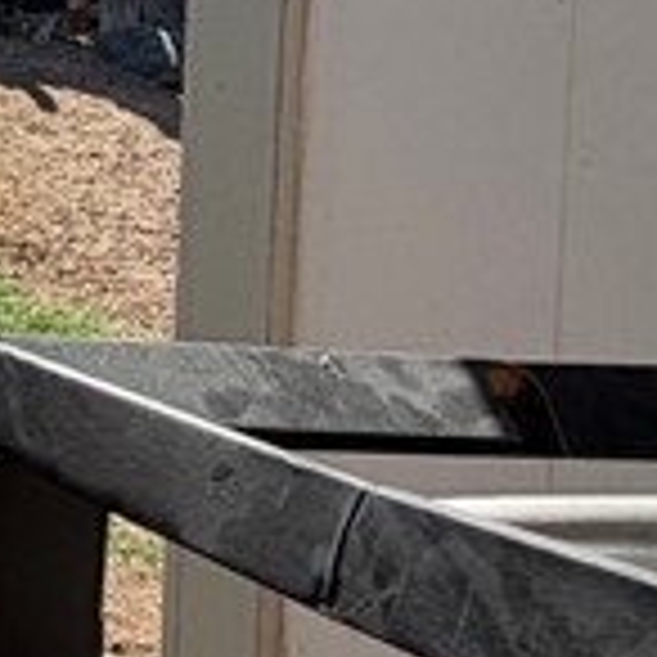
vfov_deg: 19.7
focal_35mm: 87
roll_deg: +0.2
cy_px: 112
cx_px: -950
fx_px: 1868
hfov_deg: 13.8
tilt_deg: -1.9
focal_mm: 2.22
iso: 32
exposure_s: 1/770
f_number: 2.2
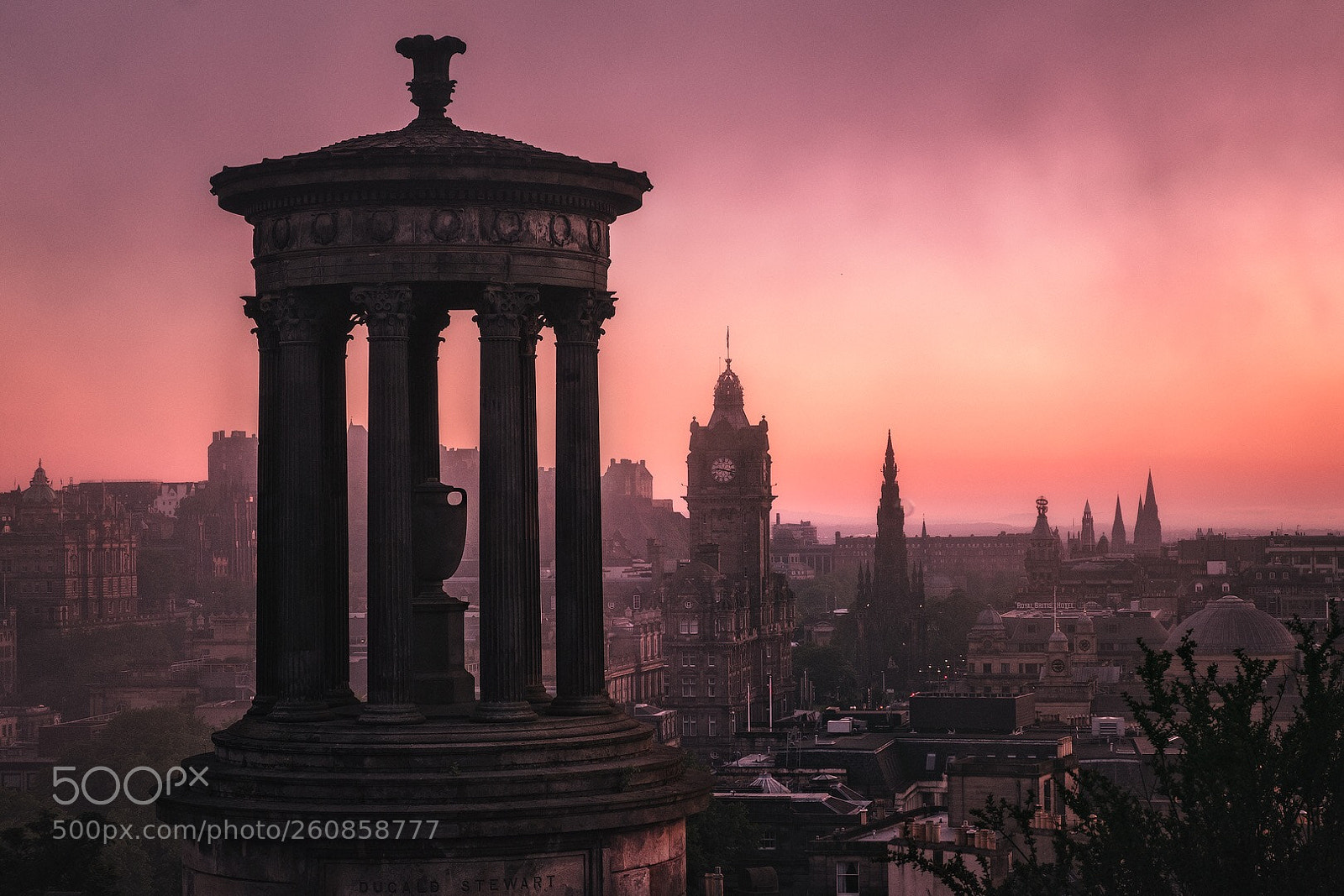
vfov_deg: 20.3
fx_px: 2501
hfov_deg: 30.1
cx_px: 672
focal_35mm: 67
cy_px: 448
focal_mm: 44.4
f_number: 8
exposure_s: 1/80
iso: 320
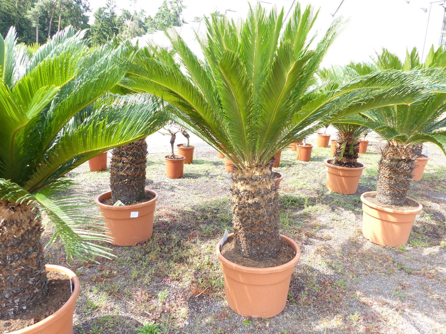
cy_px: 167
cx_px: 223
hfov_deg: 69.4
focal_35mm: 25
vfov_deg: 54.9
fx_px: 322
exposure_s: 1/100
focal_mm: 4.5
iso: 100
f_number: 4
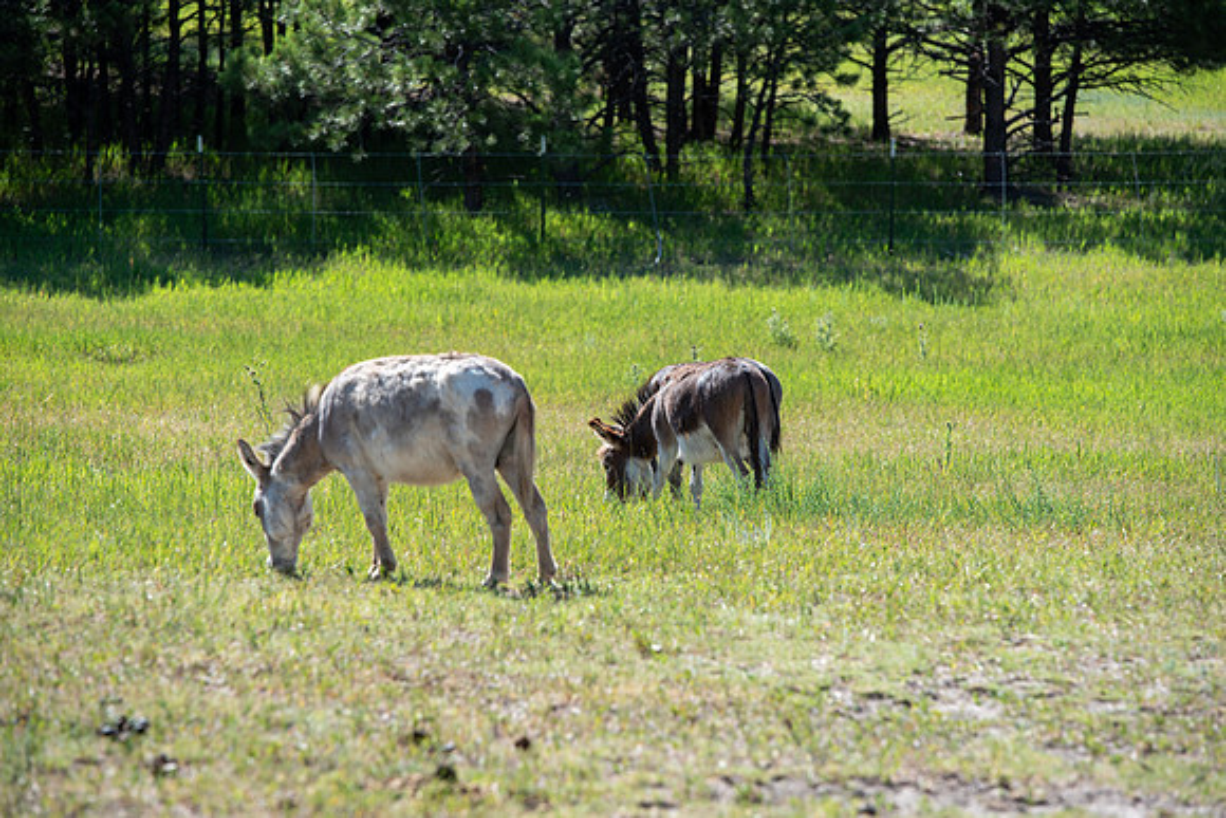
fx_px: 6812
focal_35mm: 200
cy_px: 409
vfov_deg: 6.9
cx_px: 613
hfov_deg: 10.3
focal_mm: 200
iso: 250
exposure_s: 1/500
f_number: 5.6
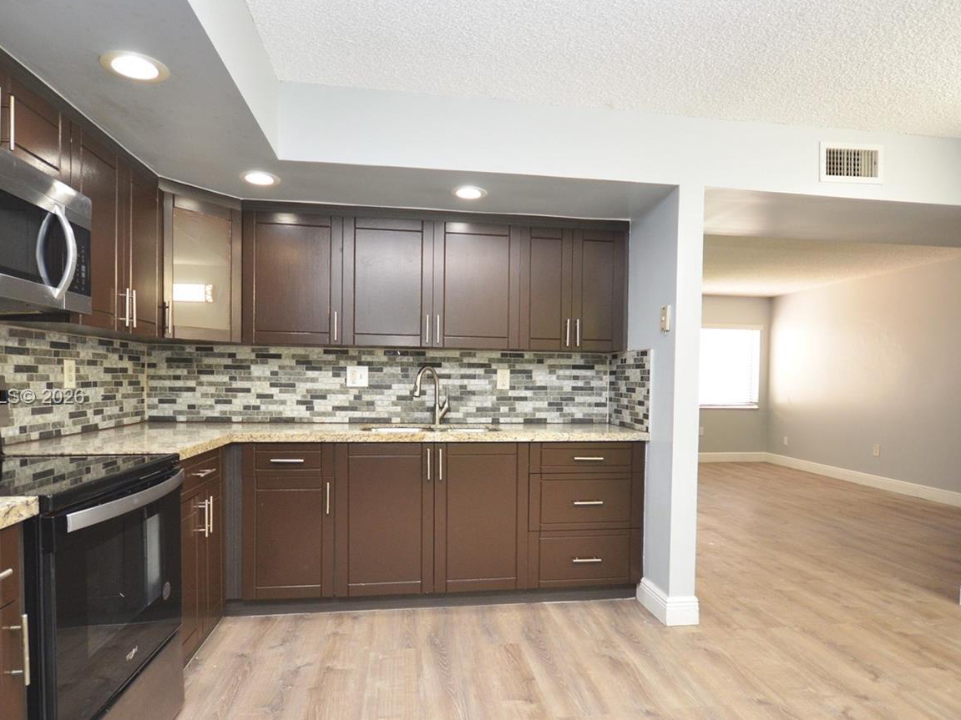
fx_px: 555
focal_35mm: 20
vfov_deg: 65.8
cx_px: 493
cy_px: 398
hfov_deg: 81.7
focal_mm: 10
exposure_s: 1/60
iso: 800
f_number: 4
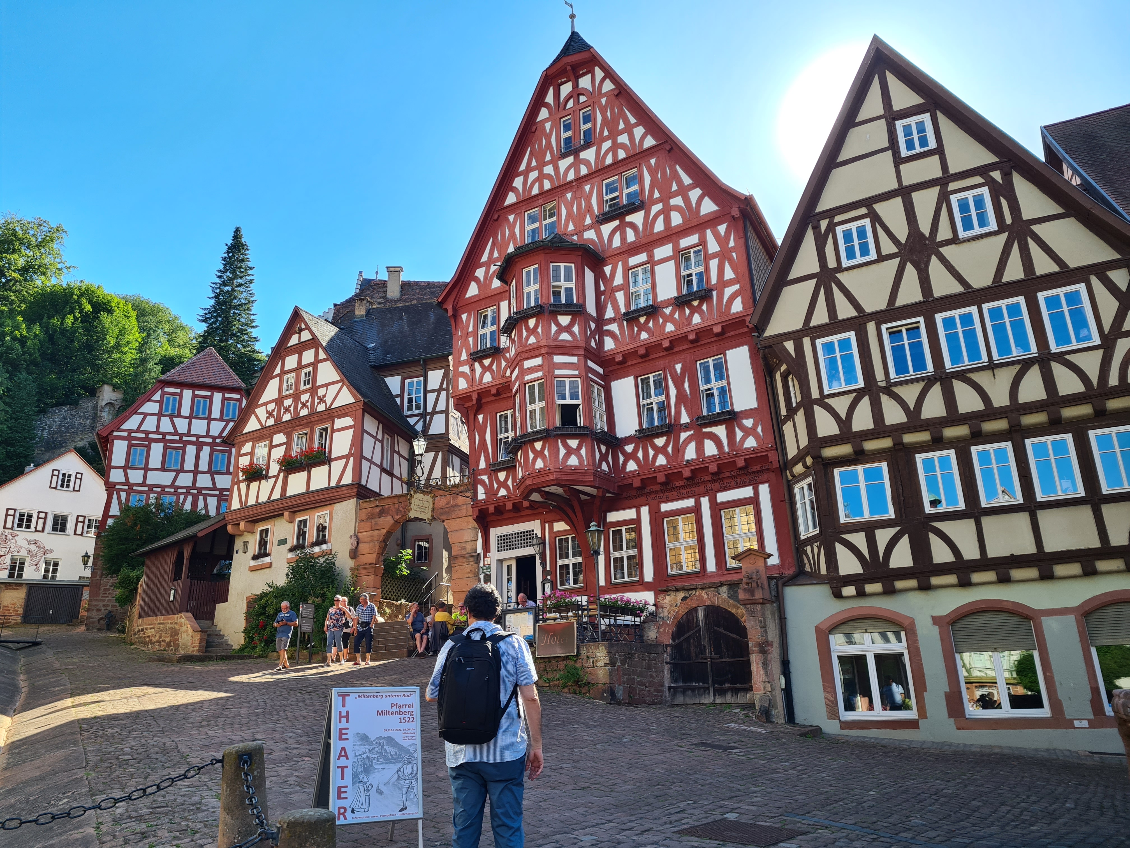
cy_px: 424
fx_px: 849
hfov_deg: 67.3
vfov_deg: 53.1
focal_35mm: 26
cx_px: 565
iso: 50
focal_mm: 5.4
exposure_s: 1/714
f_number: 1.8
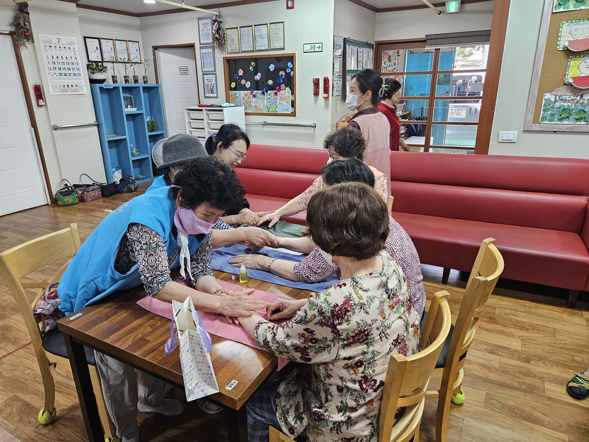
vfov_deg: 58.9
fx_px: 391
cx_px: 294
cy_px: 221
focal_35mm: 23
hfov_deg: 73.9
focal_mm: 5.4
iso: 250
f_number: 1.8
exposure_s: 1/120
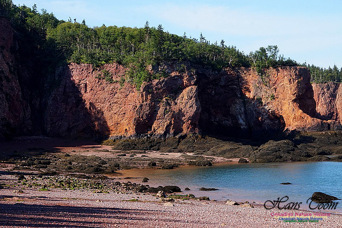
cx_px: 171
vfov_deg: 13.8
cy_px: 114
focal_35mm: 99
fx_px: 941
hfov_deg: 20.6
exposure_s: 1/640
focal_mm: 66
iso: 1000
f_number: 13
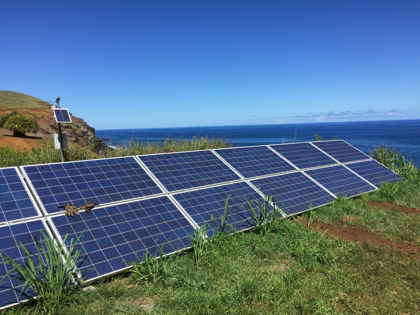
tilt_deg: -4.6
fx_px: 352
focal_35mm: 29
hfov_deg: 61.7
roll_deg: +0.1
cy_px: 158
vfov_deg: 48.2
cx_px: 210
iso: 32
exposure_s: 1/2326
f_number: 2.2
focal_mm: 4.15
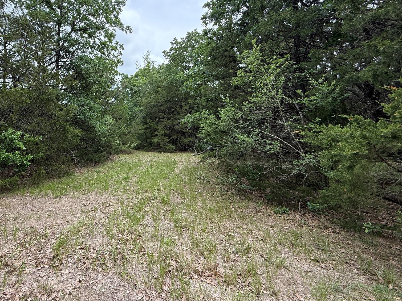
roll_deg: -1.4
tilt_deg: -1.8
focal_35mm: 19
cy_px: 140
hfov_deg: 81.4
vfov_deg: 68.6
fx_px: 221
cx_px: 129
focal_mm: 2.22
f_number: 2.2
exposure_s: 1/527
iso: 64
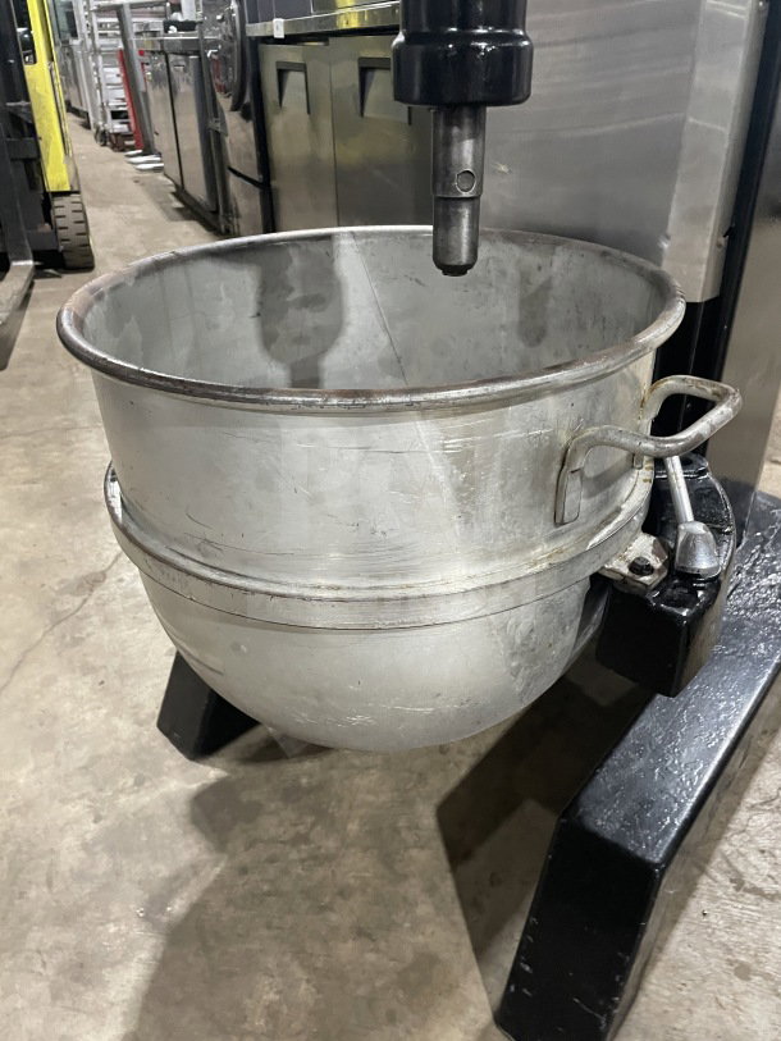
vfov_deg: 67.3
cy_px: 520
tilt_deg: -27.8
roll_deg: +1.1
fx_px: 782
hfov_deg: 53.1
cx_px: 390
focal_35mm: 26
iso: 400
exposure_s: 1/60
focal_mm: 4.2
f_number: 1.6
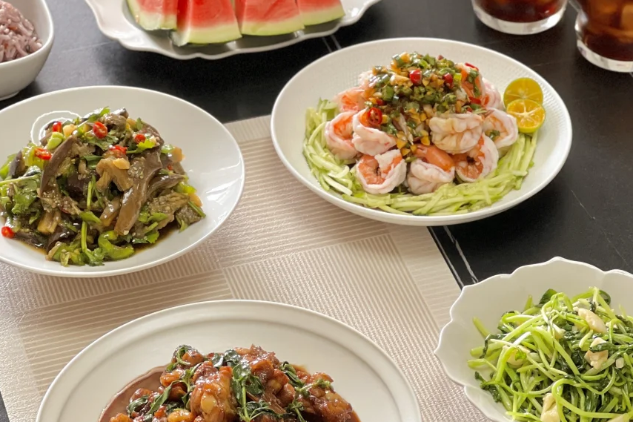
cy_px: 261
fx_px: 2373
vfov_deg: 10.2
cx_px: 334
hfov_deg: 15.2
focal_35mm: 135
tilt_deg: -39.9
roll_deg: -1.4
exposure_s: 1/60
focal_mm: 9
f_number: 2.8
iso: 160
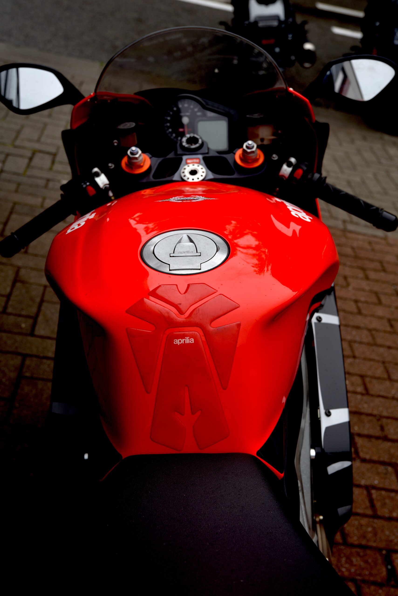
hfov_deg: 28.1
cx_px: 199
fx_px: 795
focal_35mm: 48
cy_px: 298
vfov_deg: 41.1
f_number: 7.1
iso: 100
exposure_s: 1/200
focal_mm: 48
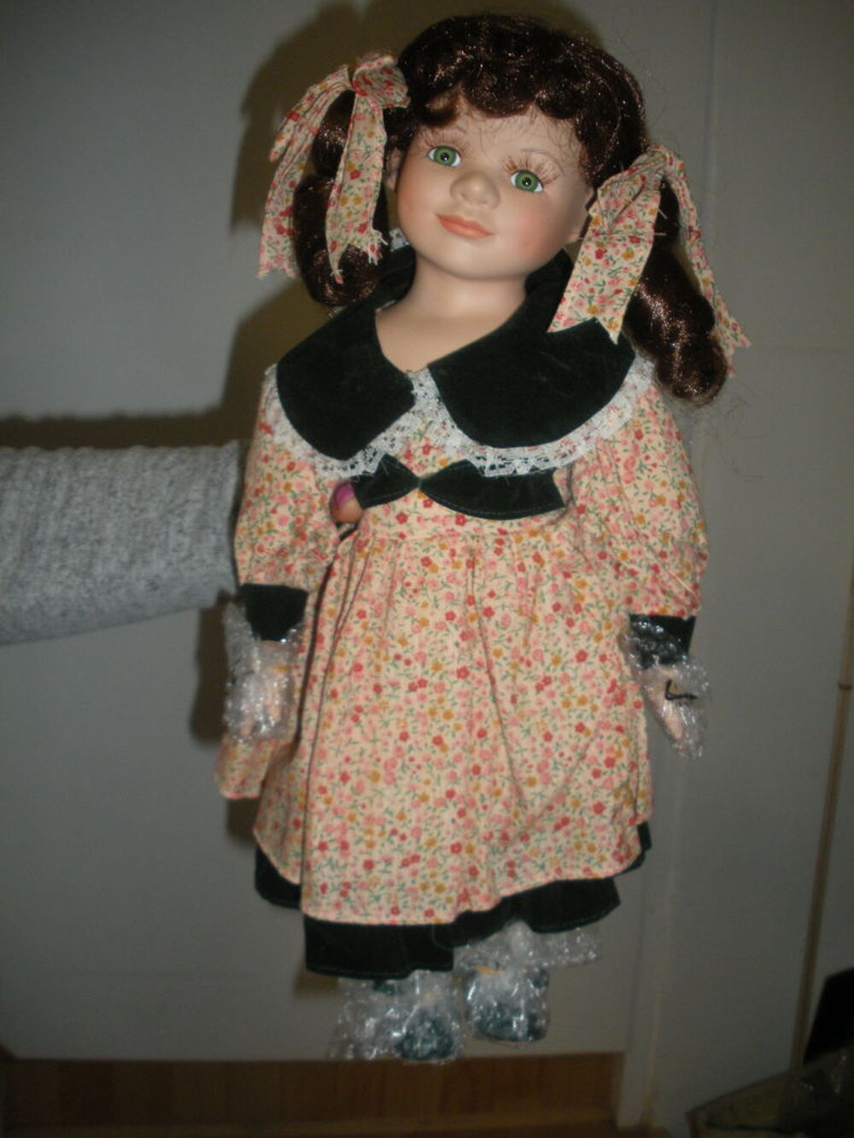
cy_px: 569
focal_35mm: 35
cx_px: 427
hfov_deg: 40.7
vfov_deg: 52.6
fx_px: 1151
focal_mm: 6.3
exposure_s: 1/60
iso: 200
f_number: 3.5
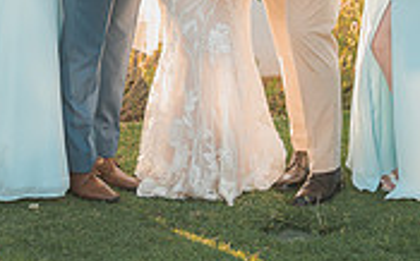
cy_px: -154
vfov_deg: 7.6
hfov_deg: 12.4
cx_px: 240
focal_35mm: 169
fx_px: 1933
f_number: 1.2
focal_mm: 50
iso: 200
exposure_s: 1/2000
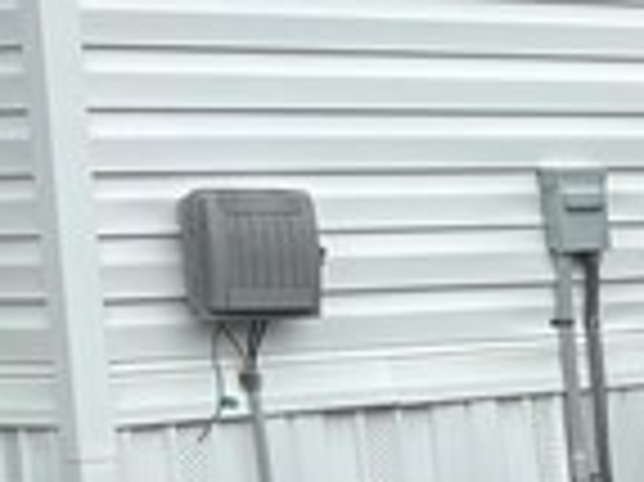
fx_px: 3457
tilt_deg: -4.5
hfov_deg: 8.1
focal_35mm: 186
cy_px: 608
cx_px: 2265
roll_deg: +1.8
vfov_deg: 7.9
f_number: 1.6
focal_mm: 5.96
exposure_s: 1/1695
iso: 50
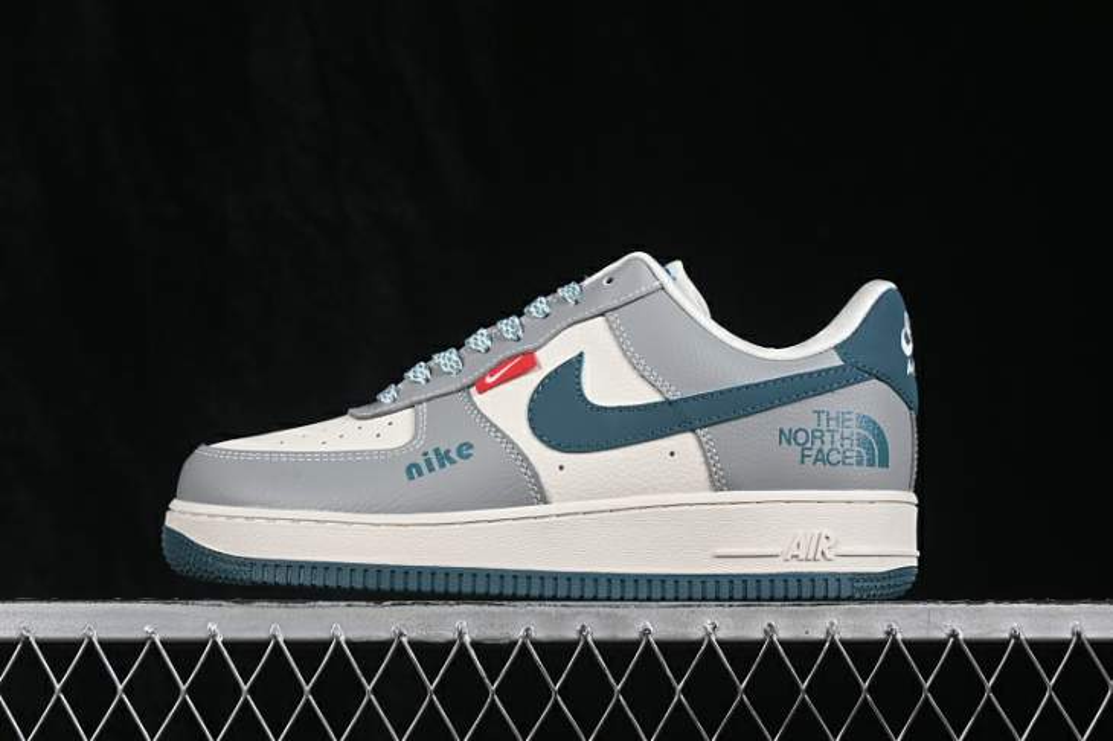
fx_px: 2318
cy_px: 370
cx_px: 556
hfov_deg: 27.0
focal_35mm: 75
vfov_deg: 18.2
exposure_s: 1/80
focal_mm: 50
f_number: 8
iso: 160
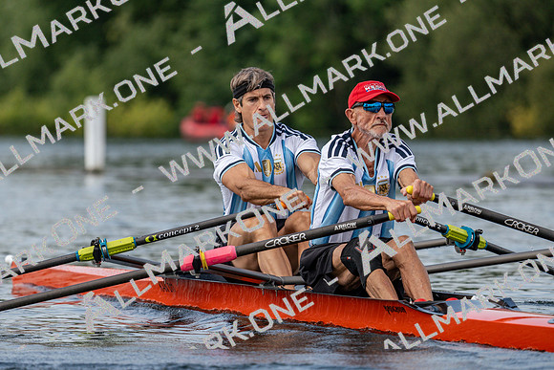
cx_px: 277
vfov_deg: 3.6
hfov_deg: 5.4
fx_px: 5926
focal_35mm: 385
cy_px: 185
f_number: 6.3
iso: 500
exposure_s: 1/1600
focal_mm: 385
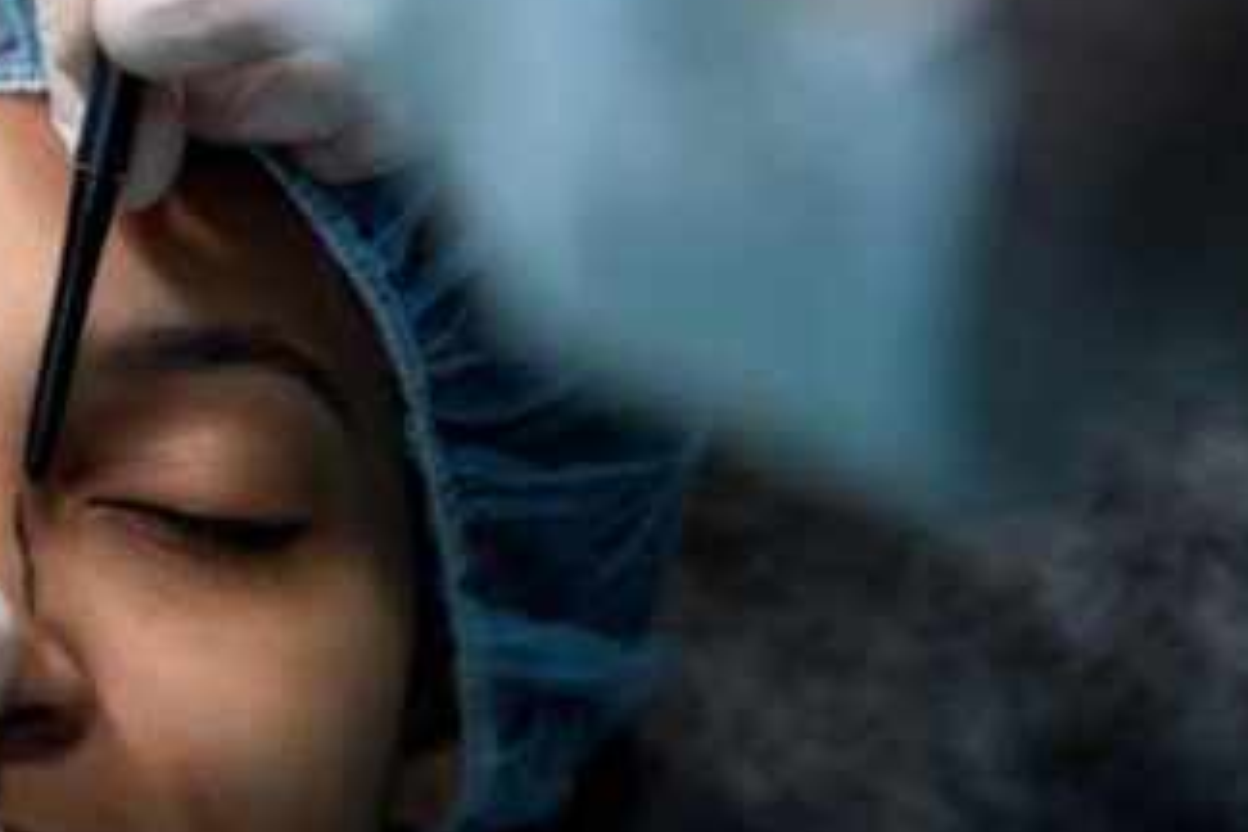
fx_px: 6170
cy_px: 616
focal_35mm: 178
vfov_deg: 7.7
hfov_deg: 11.4
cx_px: -119
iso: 1250
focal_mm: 75
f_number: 3.2
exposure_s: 1/320
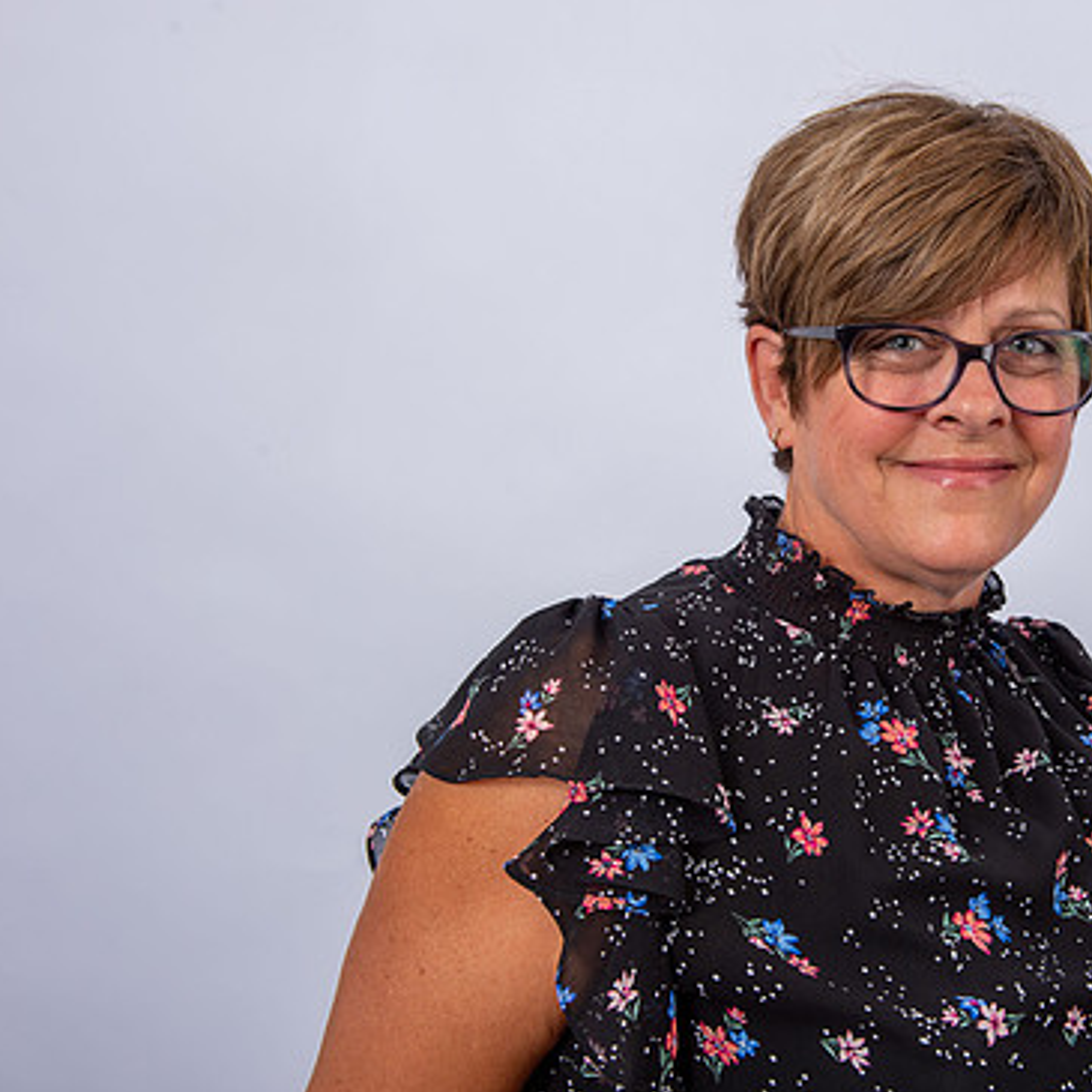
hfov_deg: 31.0
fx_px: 1927
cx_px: 847
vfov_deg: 31.6
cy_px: 550
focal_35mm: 54
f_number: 8
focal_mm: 40
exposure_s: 1/250
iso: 160
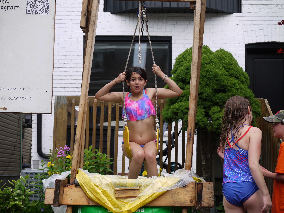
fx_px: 574
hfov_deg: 27.8
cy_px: 106
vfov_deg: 21.0
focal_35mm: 70
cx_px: 142
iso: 100
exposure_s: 1/400
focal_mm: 35
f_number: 4
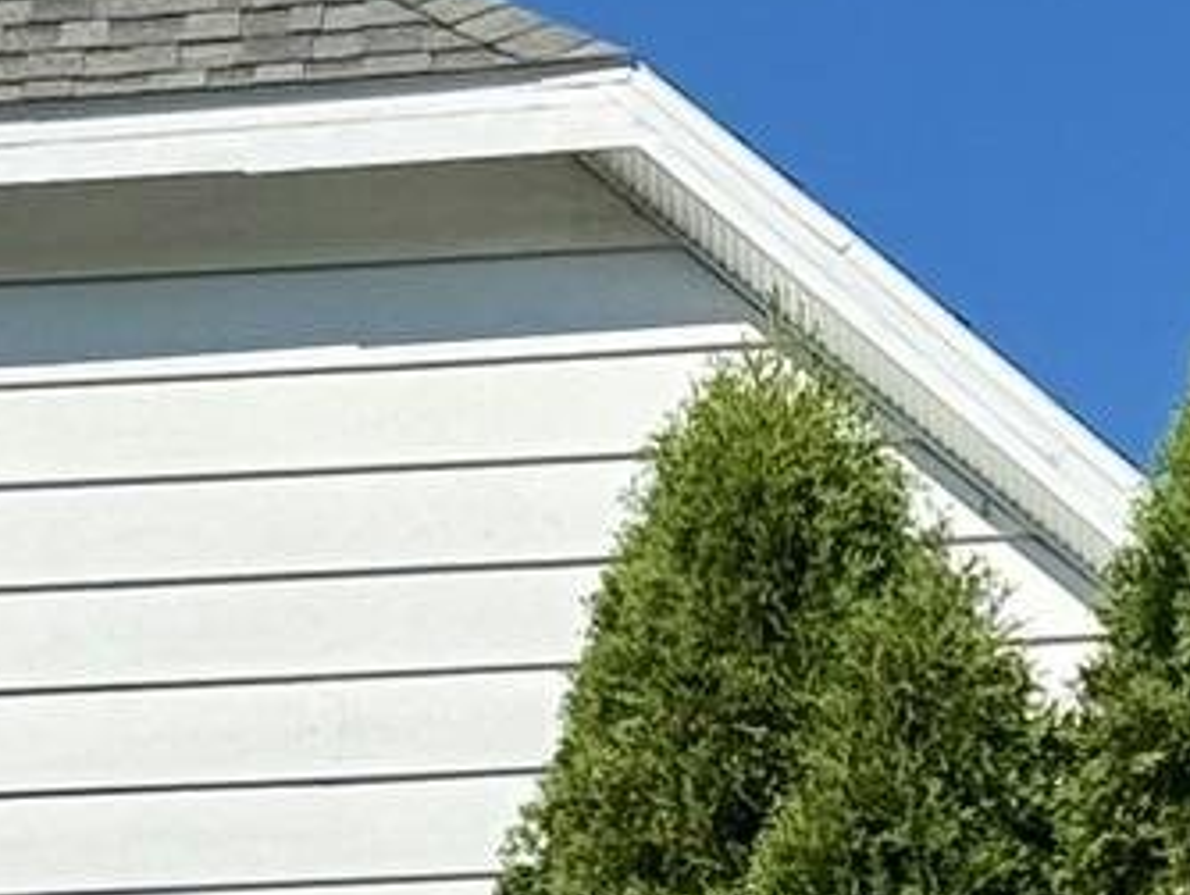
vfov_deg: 4.8
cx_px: -143
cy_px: 2632
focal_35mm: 294
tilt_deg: +7.5
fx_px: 10114
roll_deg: +0.1
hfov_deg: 6.7
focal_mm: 6.76
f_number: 1.78
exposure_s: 1/9901
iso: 80
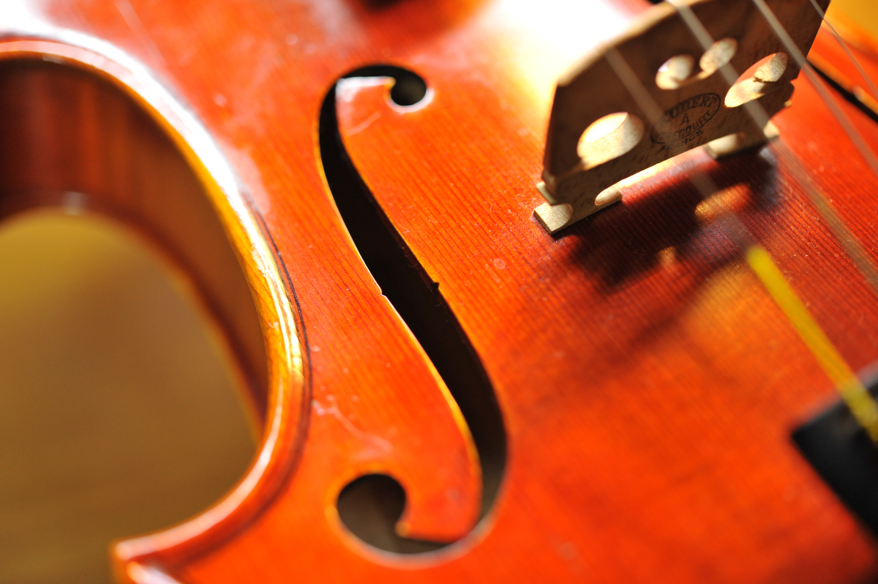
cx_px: 439
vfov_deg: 22.6
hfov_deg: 33.4
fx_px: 1462
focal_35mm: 60
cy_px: 292
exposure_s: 1/100
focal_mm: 60
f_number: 4
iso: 1600
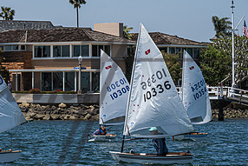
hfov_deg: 8.0
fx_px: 1757
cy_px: 69
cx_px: -26
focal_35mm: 255
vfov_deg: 5.4
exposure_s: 1/320
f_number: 18
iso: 250
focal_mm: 94
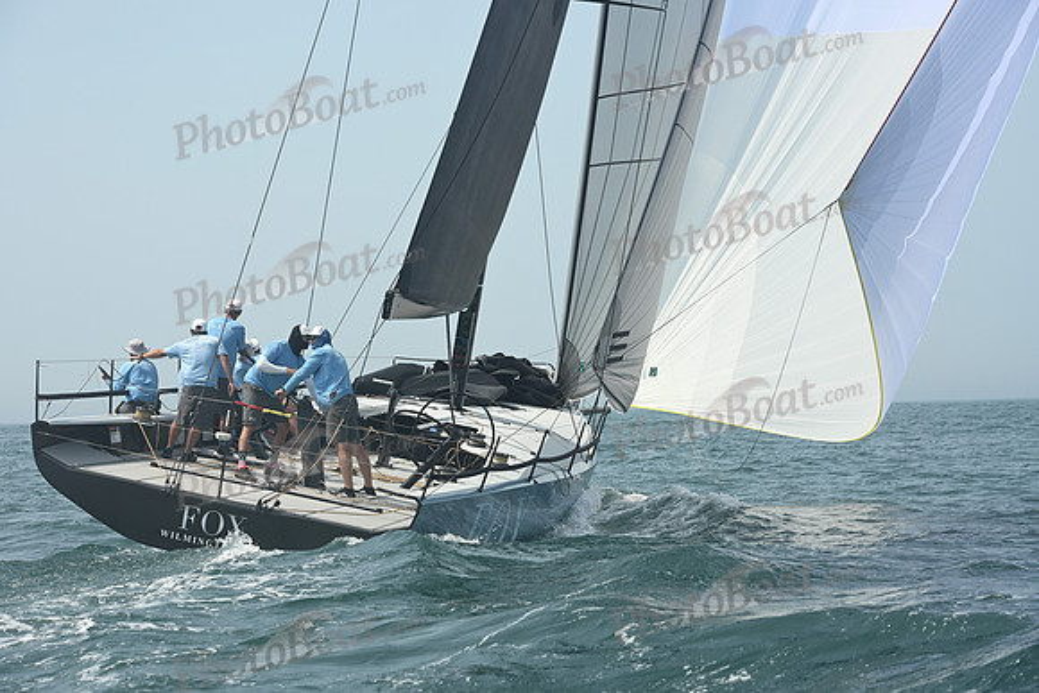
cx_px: 520
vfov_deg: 13.4
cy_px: 346
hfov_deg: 20.0
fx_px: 2944
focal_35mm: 102
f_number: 9
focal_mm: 102
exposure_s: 1/1250
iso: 320
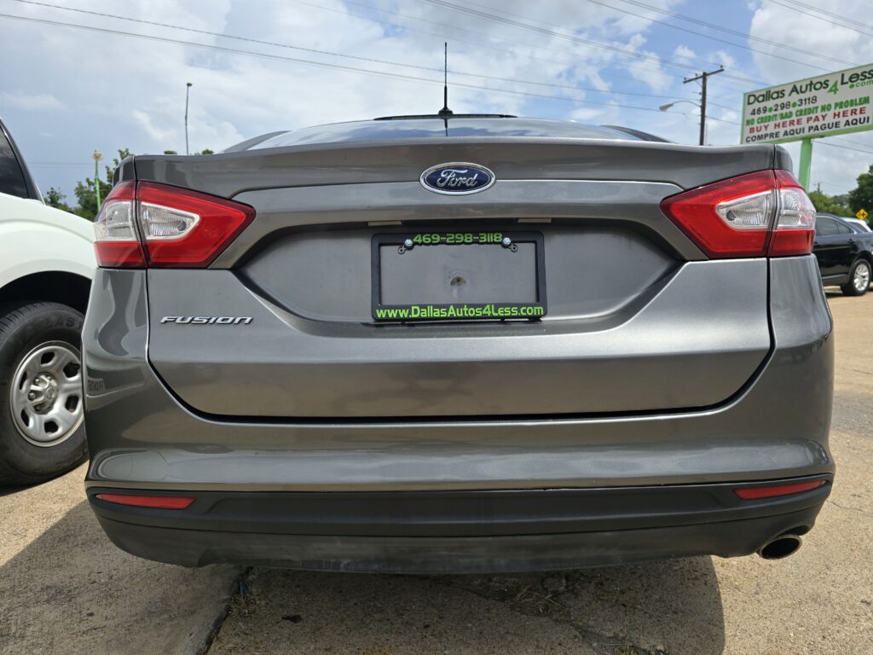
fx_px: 580
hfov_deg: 73.9
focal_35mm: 23
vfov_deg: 58.9
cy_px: 328
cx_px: 436
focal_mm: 6.3
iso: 12
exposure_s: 1/1078
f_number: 1.7
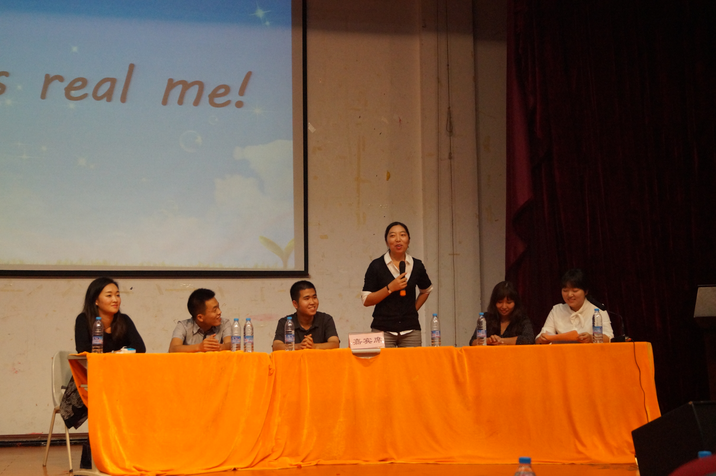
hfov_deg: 37.9
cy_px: 238
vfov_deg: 25.7
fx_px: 1044
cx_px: 358
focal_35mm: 52
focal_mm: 35
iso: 2500
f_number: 4.5
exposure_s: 1/160
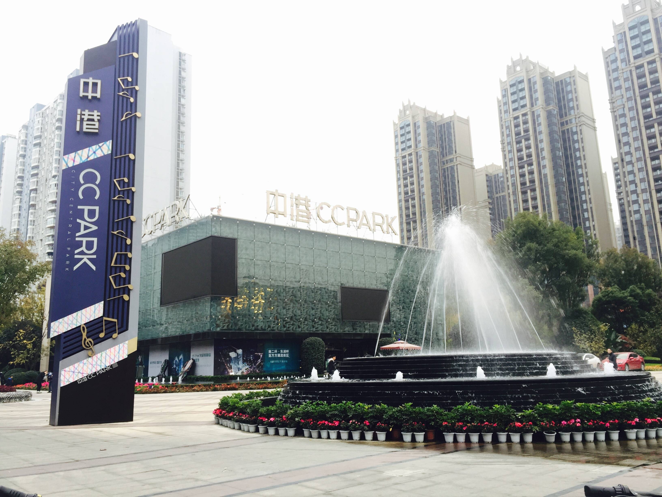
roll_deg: +0.5
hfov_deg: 61.7
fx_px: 555
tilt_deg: +11.1
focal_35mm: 29
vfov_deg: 48.2
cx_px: 331
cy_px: 248
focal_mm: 4.15
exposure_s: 1/33
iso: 32
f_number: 2.2
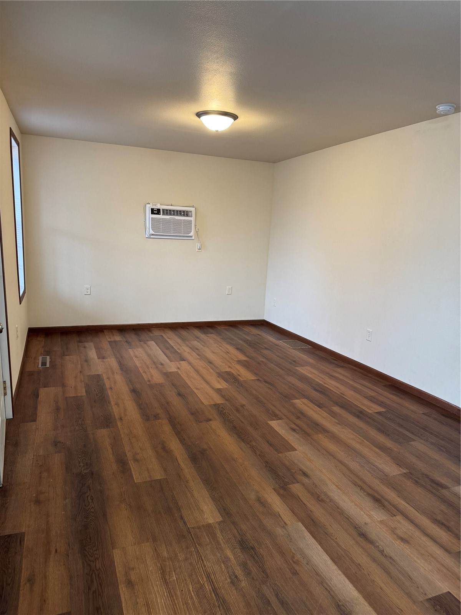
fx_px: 426
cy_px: 308
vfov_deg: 71.6
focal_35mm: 24
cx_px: 230
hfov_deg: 56.8
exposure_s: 1/60
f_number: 1.78
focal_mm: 6.76
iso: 200
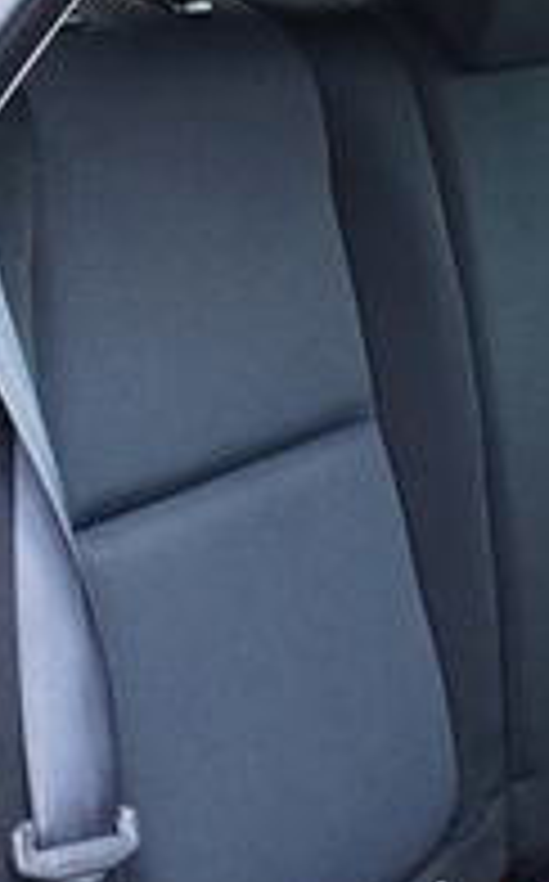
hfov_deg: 14.1
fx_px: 2161
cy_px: 686
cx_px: 644
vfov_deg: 22.8
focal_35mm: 90
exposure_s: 1/250
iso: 500
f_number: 3.5
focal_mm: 18
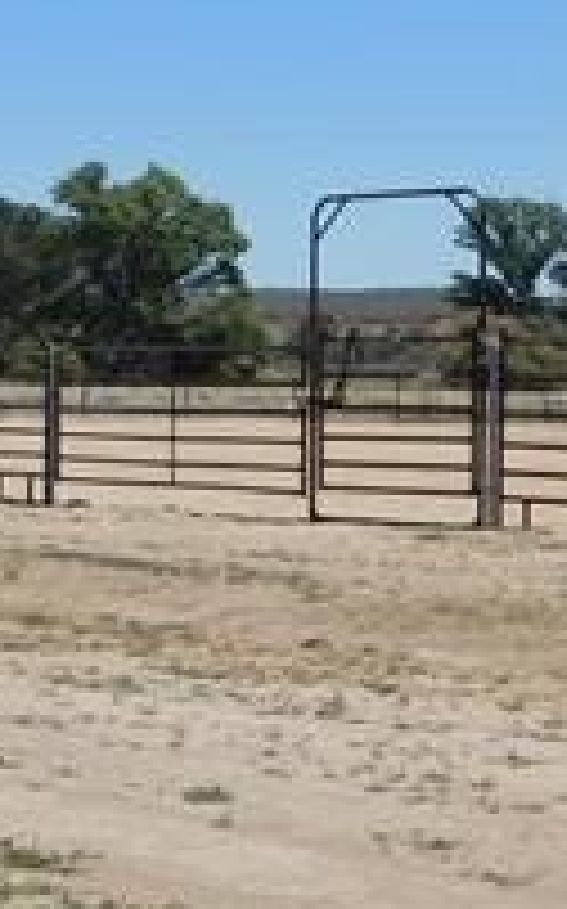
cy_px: 313
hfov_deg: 12.1
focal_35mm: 106
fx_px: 2624
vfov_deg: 19.6
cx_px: -99
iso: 125
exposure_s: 1/500
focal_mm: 8
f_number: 7.4
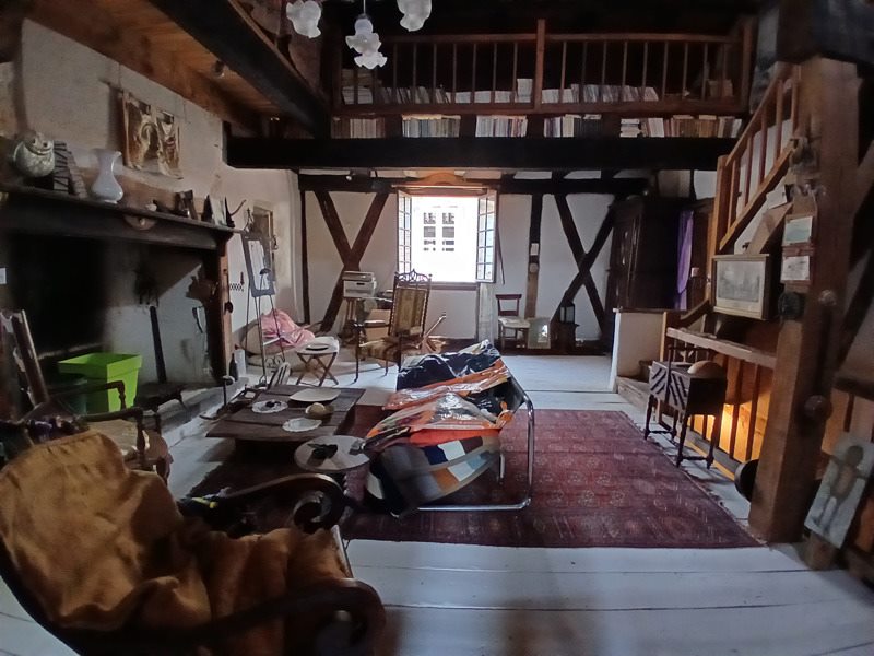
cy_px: 328
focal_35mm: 17
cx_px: 437
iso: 500
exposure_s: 1/25
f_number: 2.2
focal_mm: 1.4
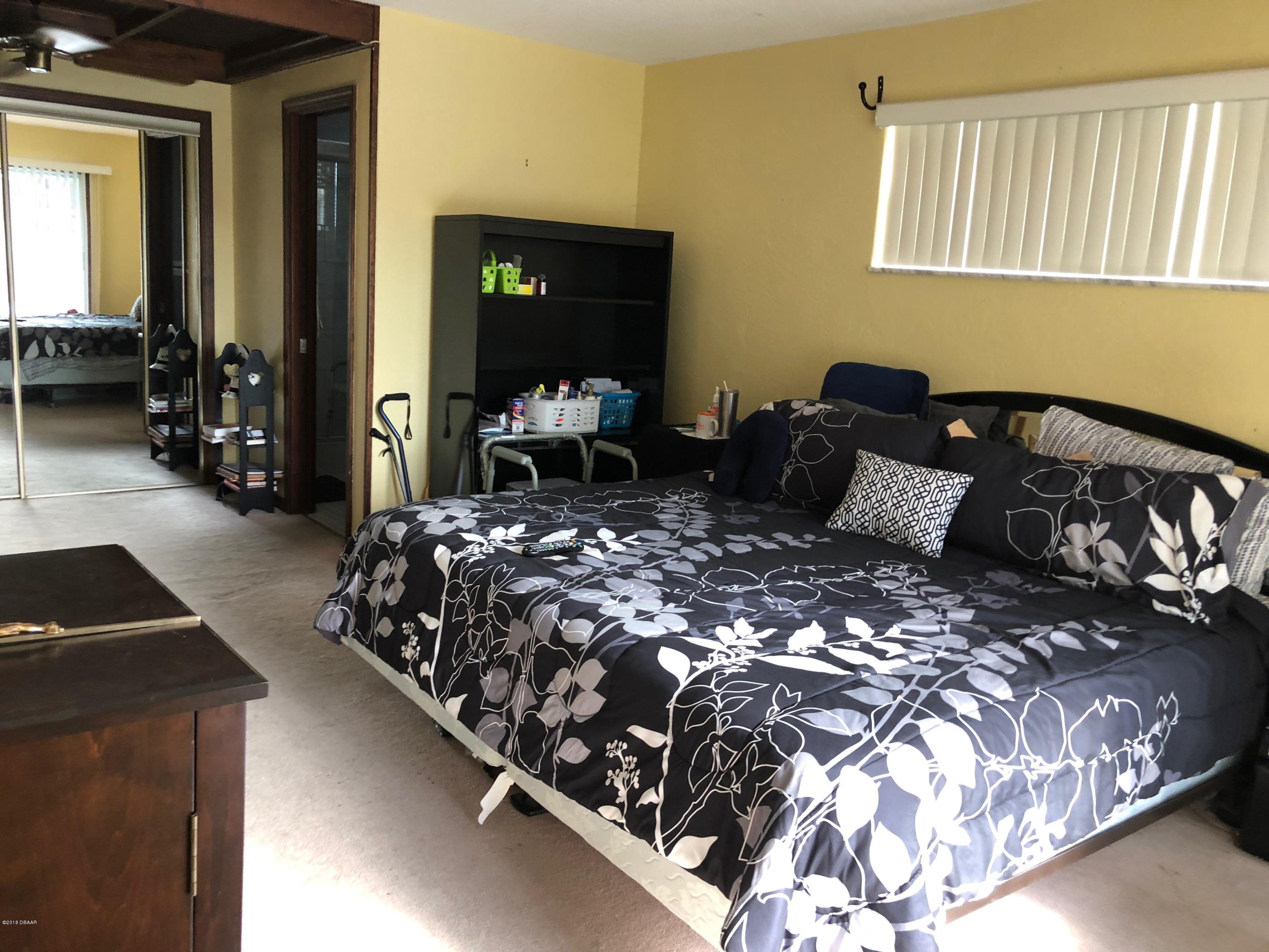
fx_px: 1026
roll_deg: -4.5
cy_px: 476
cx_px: 634
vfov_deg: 49.7
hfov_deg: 63.4
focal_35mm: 28
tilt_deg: -11.1
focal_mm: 3.99
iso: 40
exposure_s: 1/15
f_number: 1.8
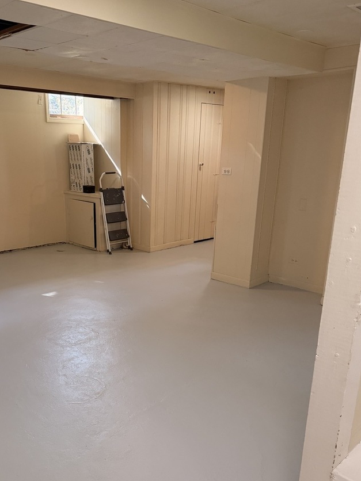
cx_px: 140
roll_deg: +0.2
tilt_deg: -16.7
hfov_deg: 45.1
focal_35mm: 31
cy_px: 283
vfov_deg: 58.0
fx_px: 431
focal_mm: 6.76
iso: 400
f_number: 1.78
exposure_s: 1/120
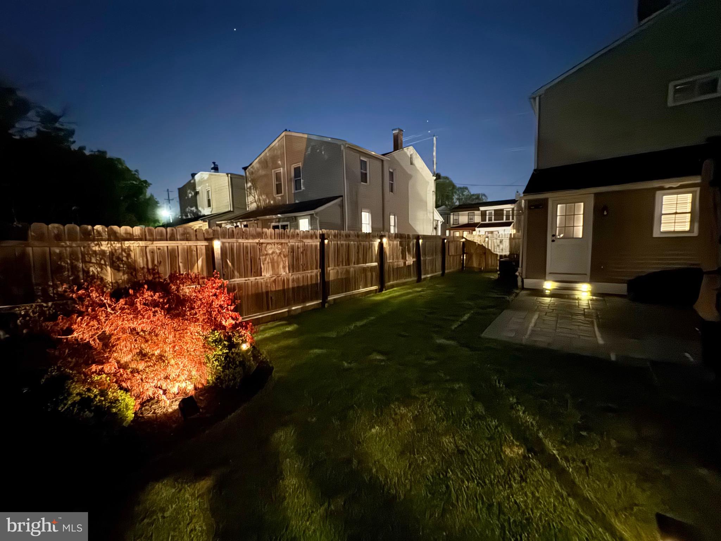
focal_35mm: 14
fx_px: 292
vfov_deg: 85.7
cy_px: 270
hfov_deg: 102.1
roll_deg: +1.6
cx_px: 360
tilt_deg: -5.6
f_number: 2.2
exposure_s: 1/4
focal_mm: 2.22
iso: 5000
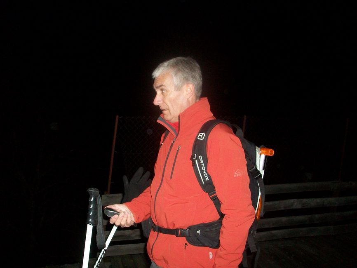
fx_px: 351
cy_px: 134
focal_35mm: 34
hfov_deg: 53.9
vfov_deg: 41.8
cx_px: 178
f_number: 2.8
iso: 160
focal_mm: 5.7
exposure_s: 1/60
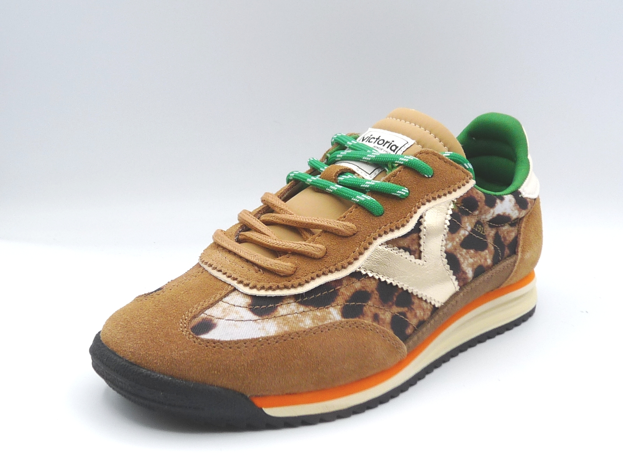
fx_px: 882
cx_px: 312
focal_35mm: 49
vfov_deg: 29.7
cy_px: 234
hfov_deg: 38.9
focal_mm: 4.8
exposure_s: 1/200
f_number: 4.5
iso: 100
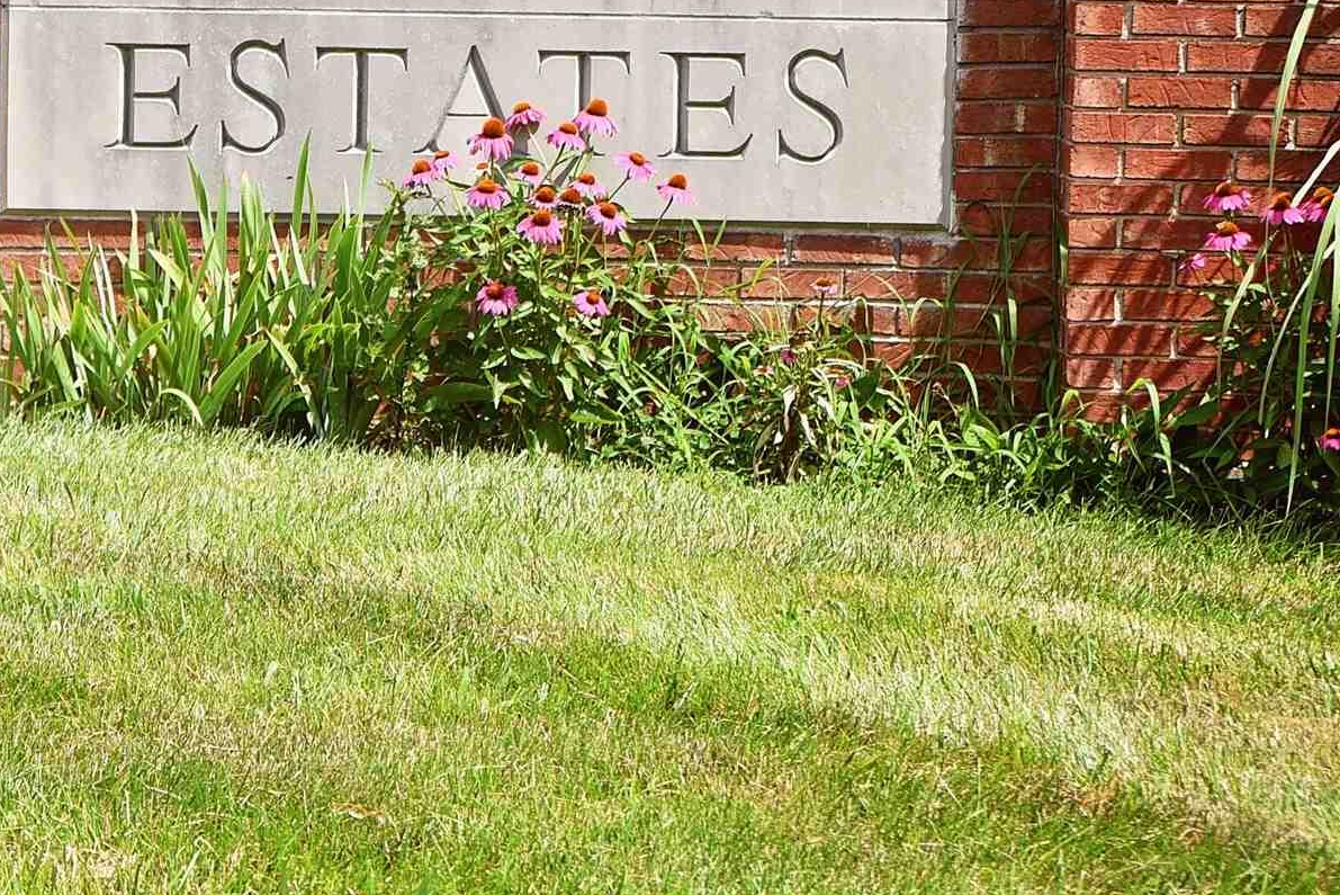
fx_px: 4803
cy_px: -82
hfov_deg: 15.7
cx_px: 79
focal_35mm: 129
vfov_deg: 10.5
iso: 220
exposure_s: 1/1000
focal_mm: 50
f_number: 5
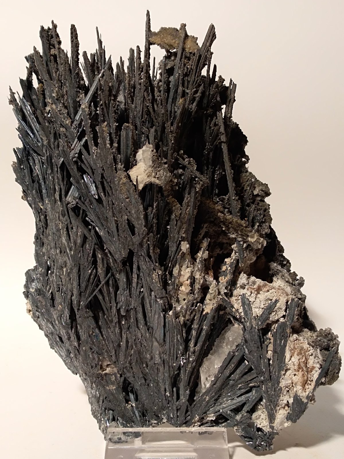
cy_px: 230
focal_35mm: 26
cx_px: 172
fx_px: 345
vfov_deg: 67.3
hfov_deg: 53.1
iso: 114
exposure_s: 1/50
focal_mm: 3.54
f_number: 2
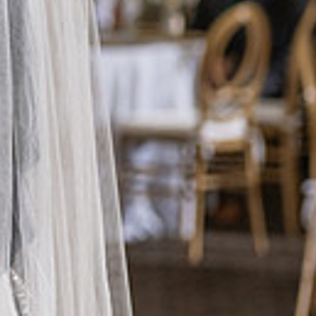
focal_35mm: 268
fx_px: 2768
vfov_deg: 6.5
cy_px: 6
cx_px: -309
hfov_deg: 6.4
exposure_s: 1/160
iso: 800
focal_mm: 70
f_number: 4
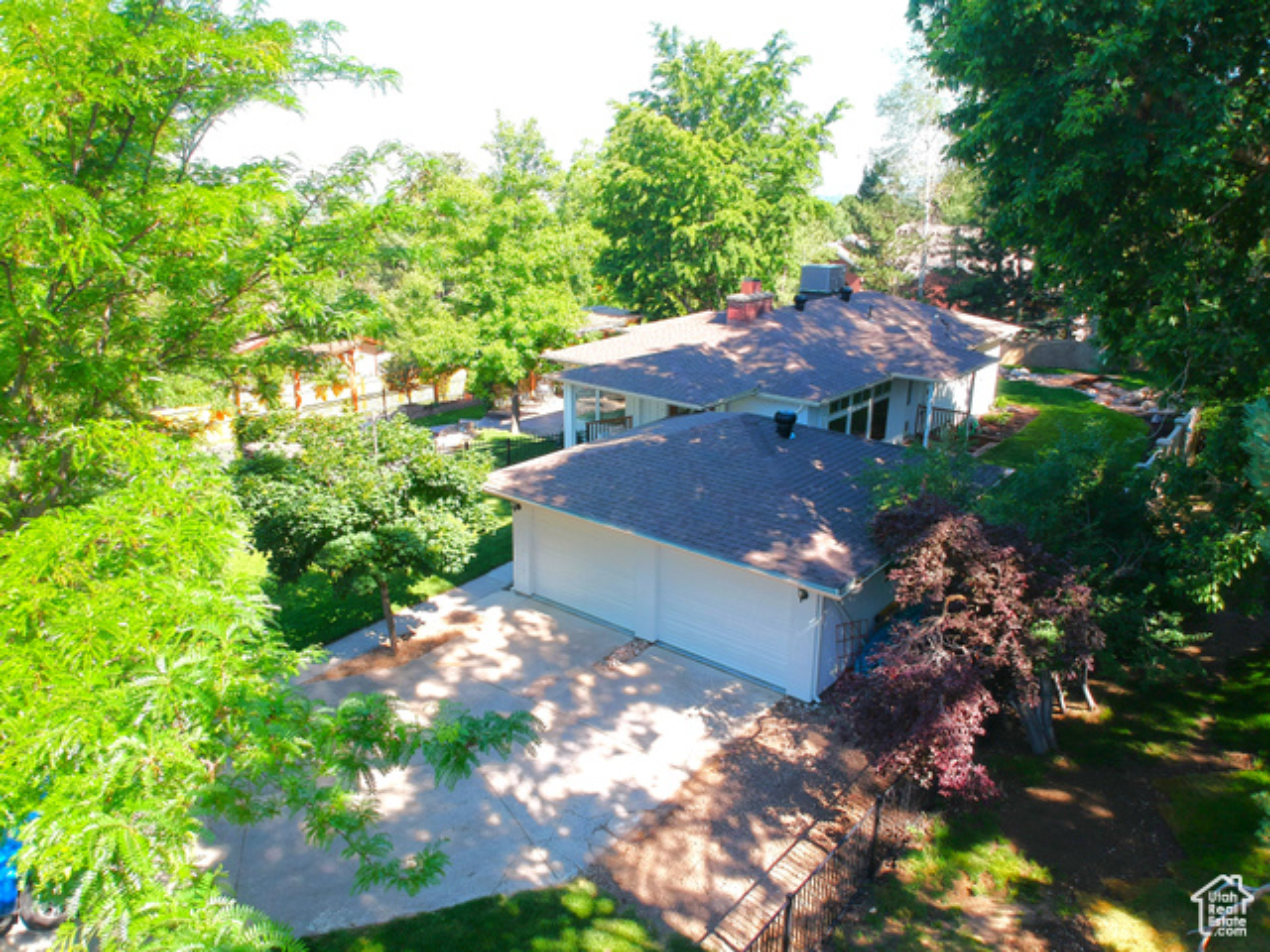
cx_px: 635
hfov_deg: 69.4
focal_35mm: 25
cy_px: 476
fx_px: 917
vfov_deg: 54.9
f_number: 2.6
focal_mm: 4.49
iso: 100
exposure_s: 1/320
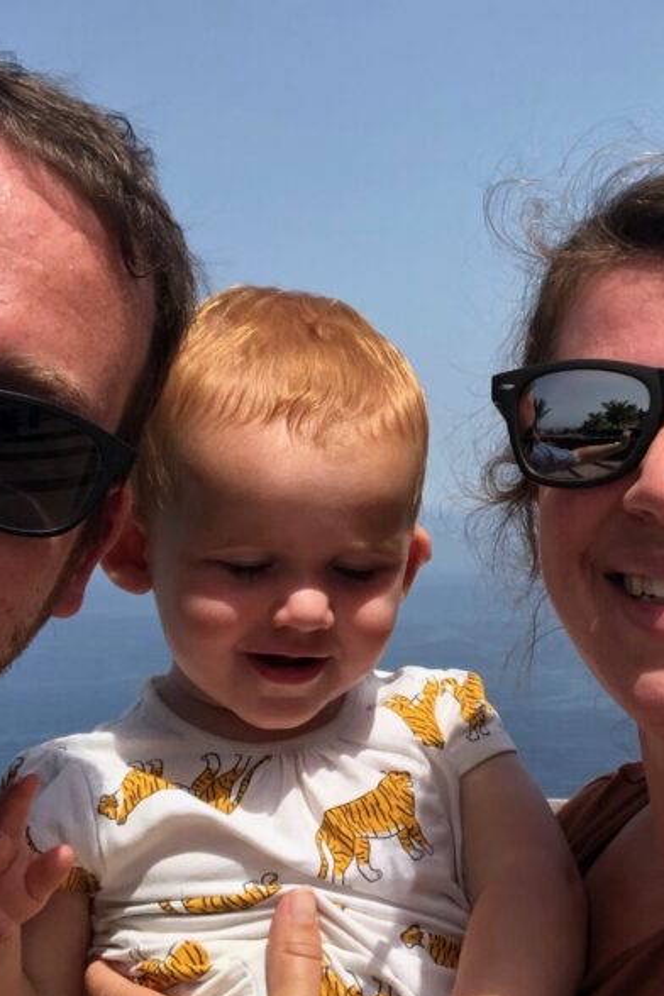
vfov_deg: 34.5
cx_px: 407
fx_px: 1605
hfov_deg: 23.3
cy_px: 516
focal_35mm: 58
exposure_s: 1/773
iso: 20
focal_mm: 2.87
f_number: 2.2
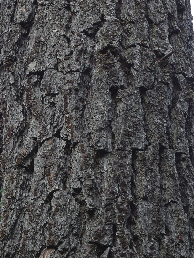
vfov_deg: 9.4
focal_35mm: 211
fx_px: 1576
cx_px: 89
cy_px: 75
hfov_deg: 7.0
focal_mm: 24.3
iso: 100
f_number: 4
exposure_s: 1/250
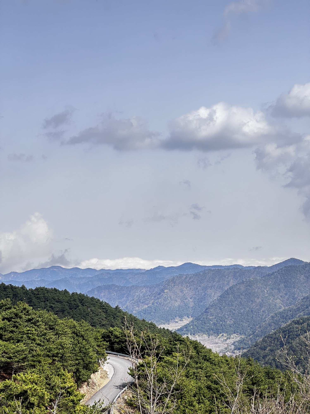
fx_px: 919
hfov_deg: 19.1
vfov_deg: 25.3
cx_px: 155
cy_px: 207
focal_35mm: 77
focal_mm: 9
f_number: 2.8
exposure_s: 1/286
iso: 32
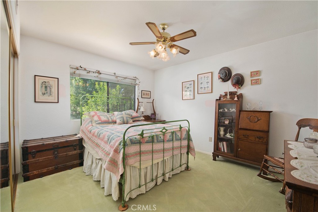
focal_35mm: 14
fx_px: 124
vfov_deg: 81.2
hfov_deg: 104.2
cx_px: 159
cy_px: 106
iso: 400
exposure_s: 1/200
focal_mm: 14
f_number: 5.6
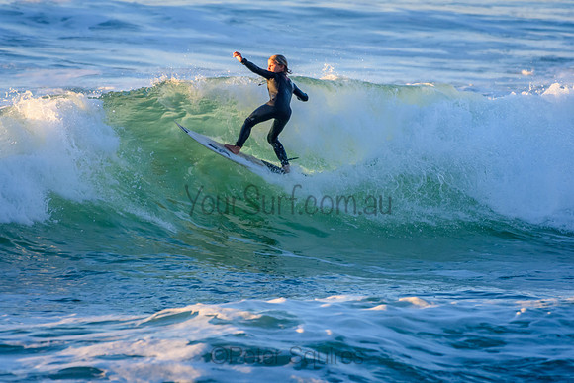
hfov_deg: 2.7
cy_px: 192
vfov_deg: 1.8
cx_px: 287
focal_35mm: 750
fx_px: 11961
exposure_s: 1/1600
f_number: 5.6
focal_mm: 500
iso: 1250
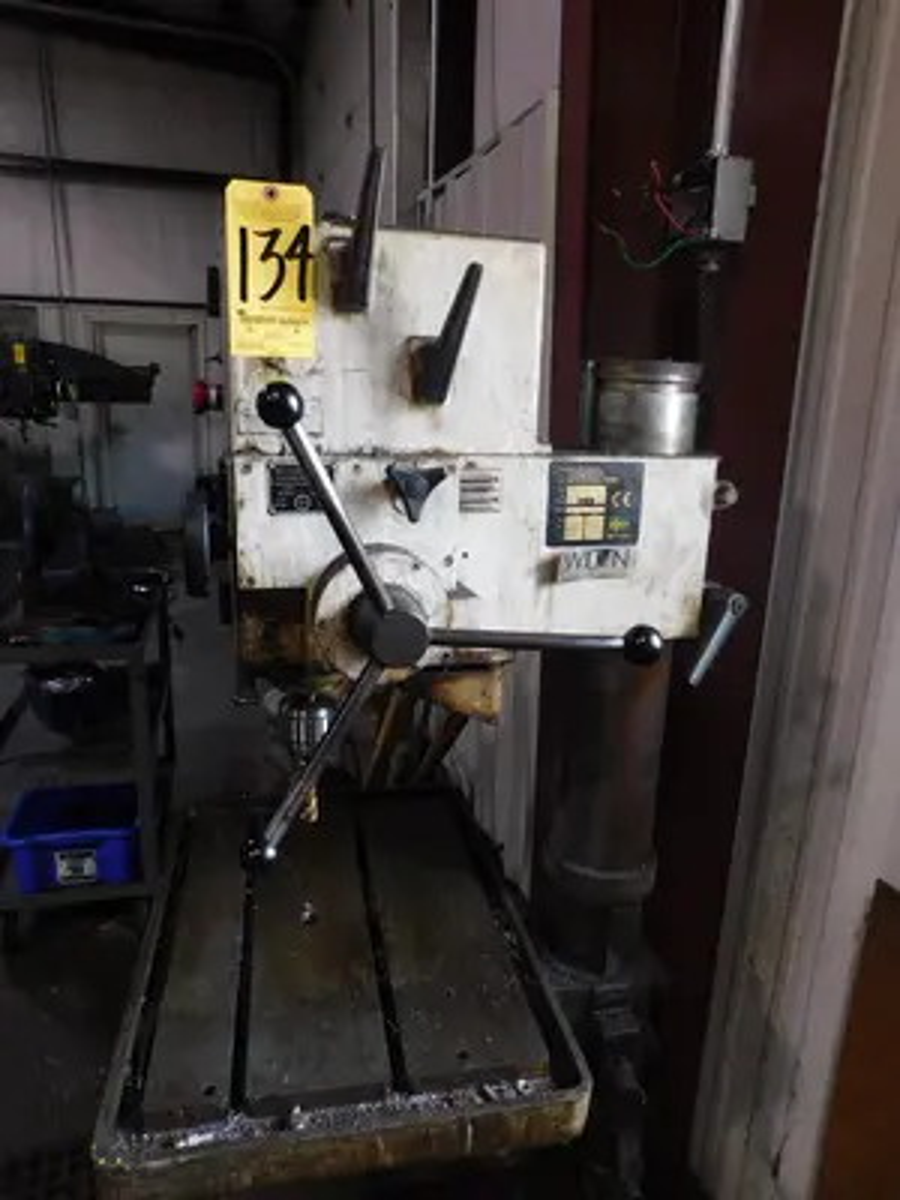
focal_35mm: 23
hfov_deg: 58.9
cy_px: 600
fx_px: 797
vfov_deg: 73.9
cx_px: 450
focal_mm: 4
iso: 250
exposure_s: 1/30
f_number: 3
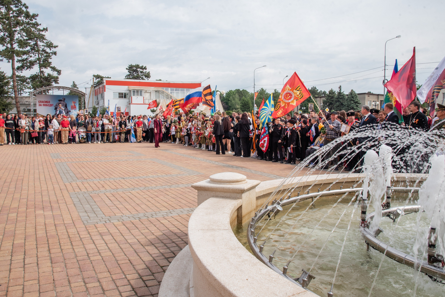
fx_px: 373
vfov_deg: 43.4
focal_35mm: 30
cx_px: 213
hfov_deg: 61.6
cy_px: 141
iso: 320
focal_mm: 28
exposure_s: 1/160
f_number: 13
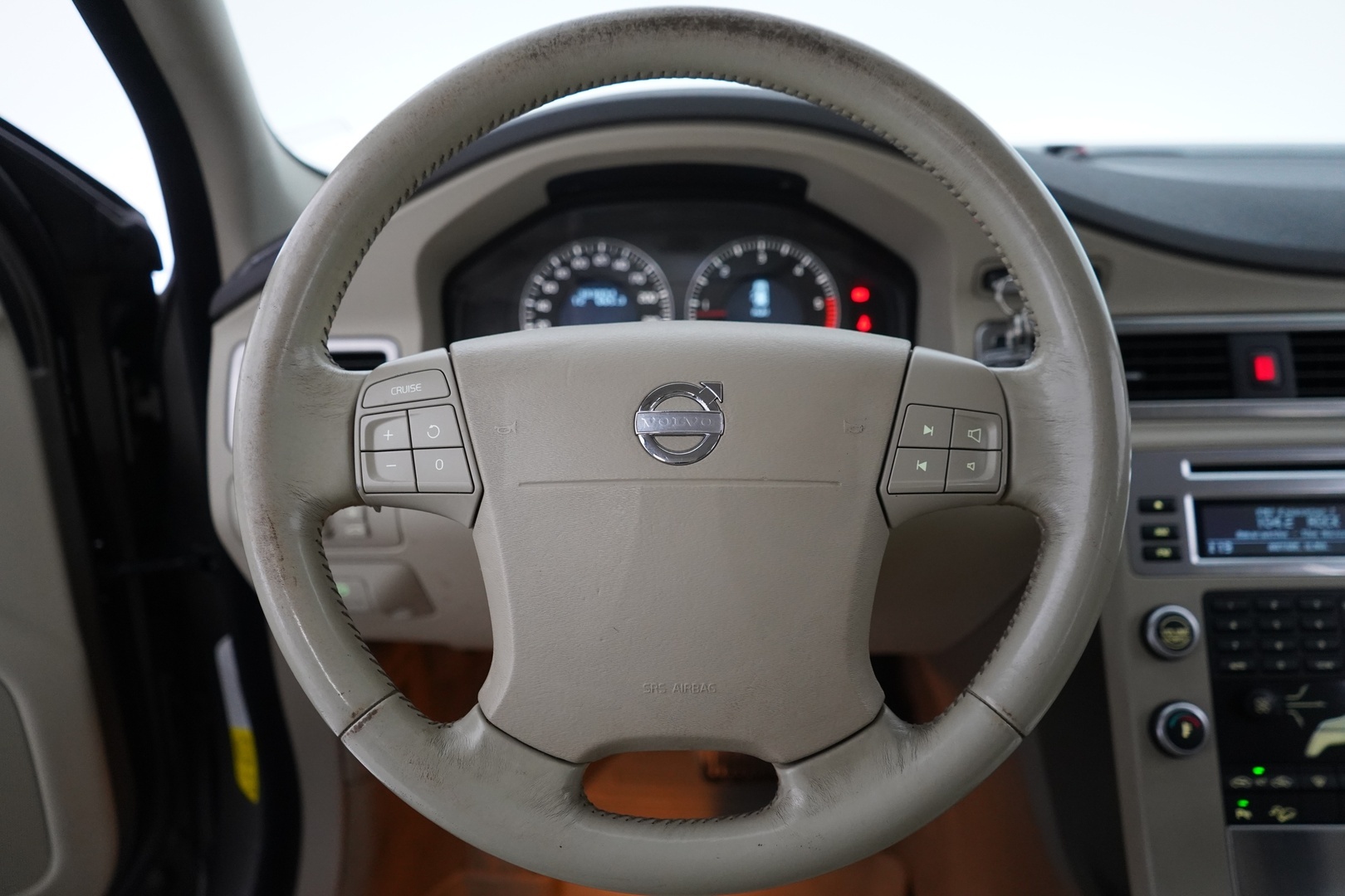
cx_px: 672
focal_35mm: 28
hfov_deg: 65.5
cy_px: 448
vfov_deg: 46.4
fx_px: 1046
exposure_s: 1/60
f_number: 3.5
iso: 3200
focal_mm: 28
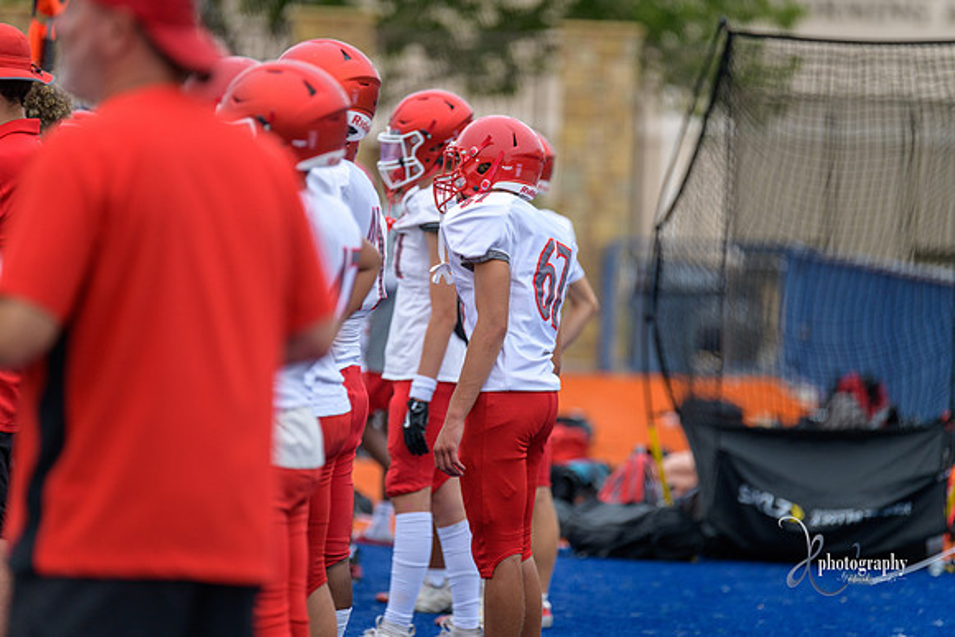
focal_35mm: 300
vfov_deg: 4.6
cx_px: 478
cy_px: 318
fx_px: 7960
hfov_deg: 6.9
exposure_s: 1/1000
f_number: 3.5
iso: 320
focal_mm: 300
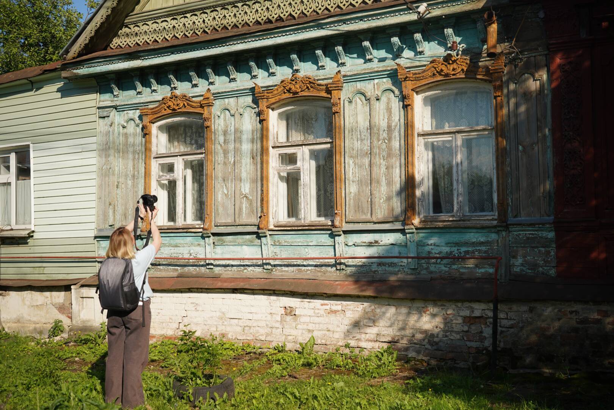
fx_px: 802
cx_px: 307
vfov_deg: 28.6
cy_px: 205
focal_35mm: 47
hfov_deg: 41.9
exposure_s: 1/800
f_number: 4.5
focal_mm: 47
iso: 100
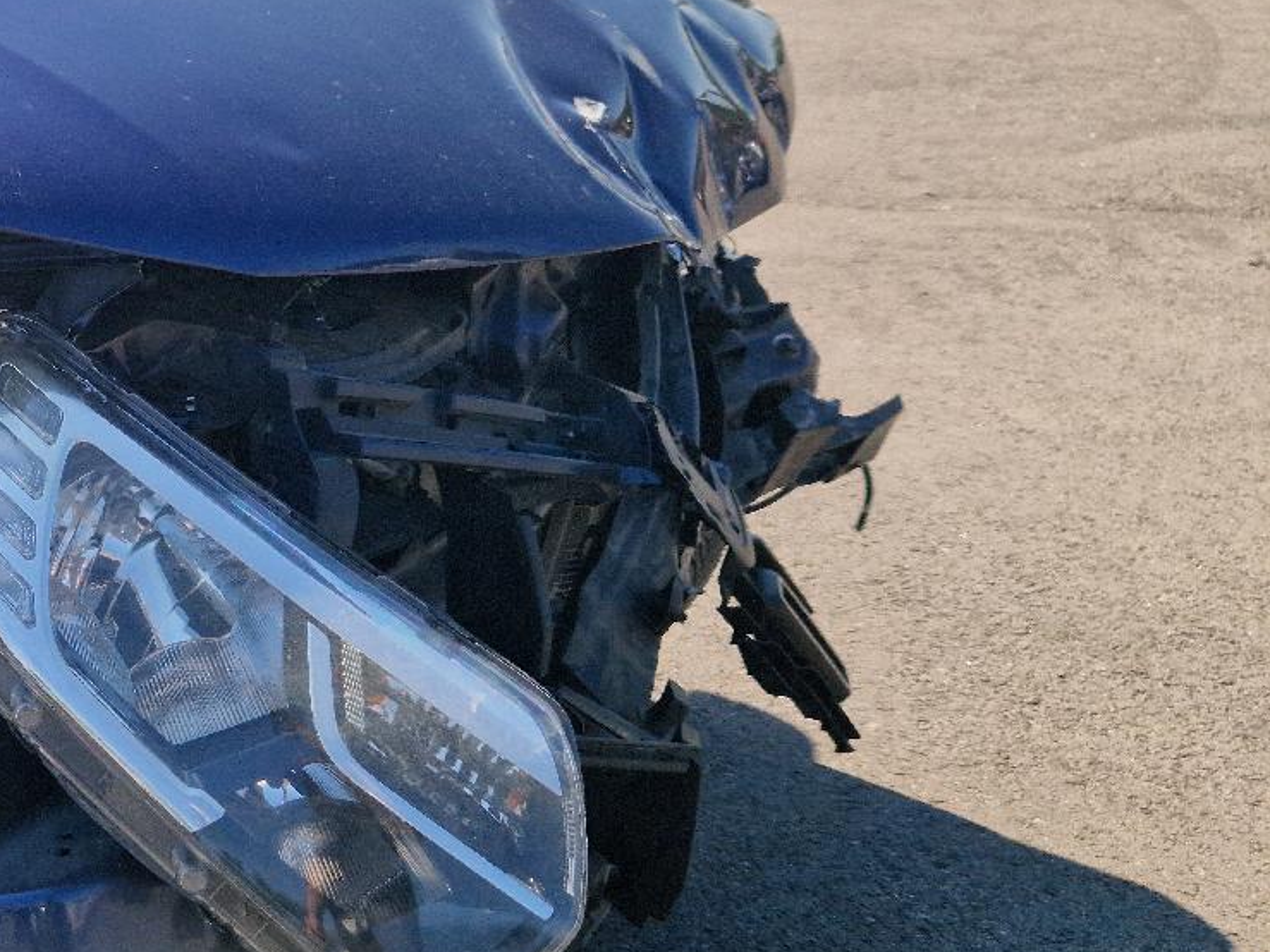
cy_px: 399
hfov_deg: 29.3
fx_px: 2054
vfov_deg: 26.1
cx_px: -273
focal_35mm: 56
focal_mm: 5.4
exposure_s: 1/1250
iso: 50
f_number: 1.8
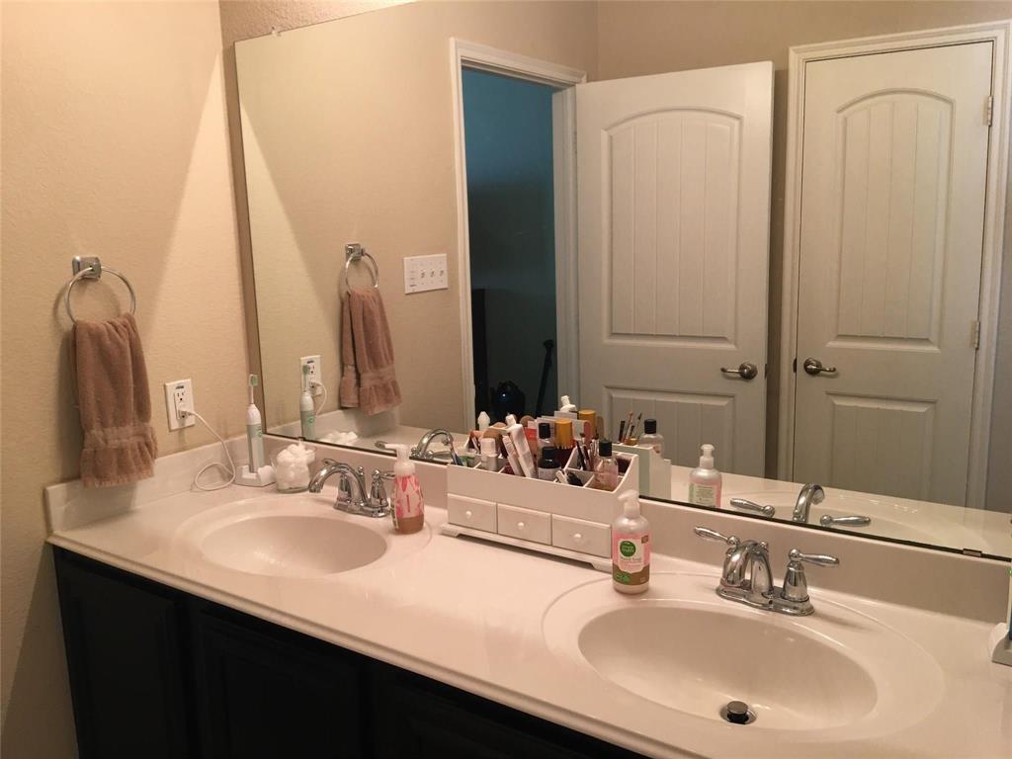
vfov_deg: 48.2
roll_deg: +1.9
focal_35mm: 29
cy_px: 380
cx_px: 506
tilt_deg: -9.5
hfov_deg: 61.7
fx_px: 848
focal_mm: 4.15
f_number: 2.2
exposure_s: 1/15
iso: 40
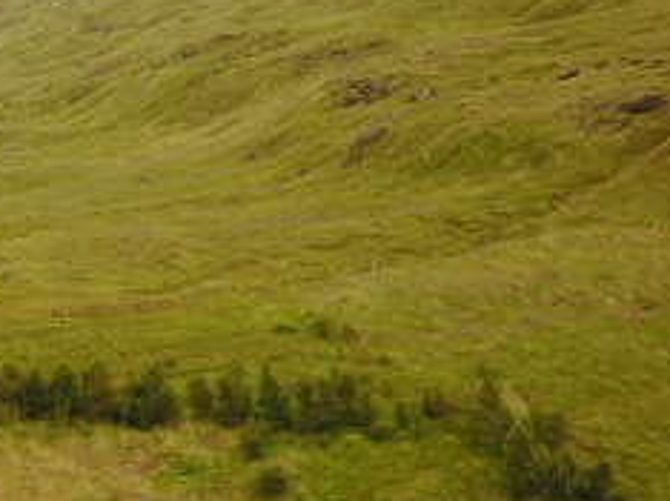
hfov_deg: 20.8
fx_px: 1721
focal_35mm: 89
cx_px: -89
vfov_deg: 16.4
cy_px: 432
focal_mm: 4.73
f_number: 2.2
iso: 165
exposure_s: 1/50
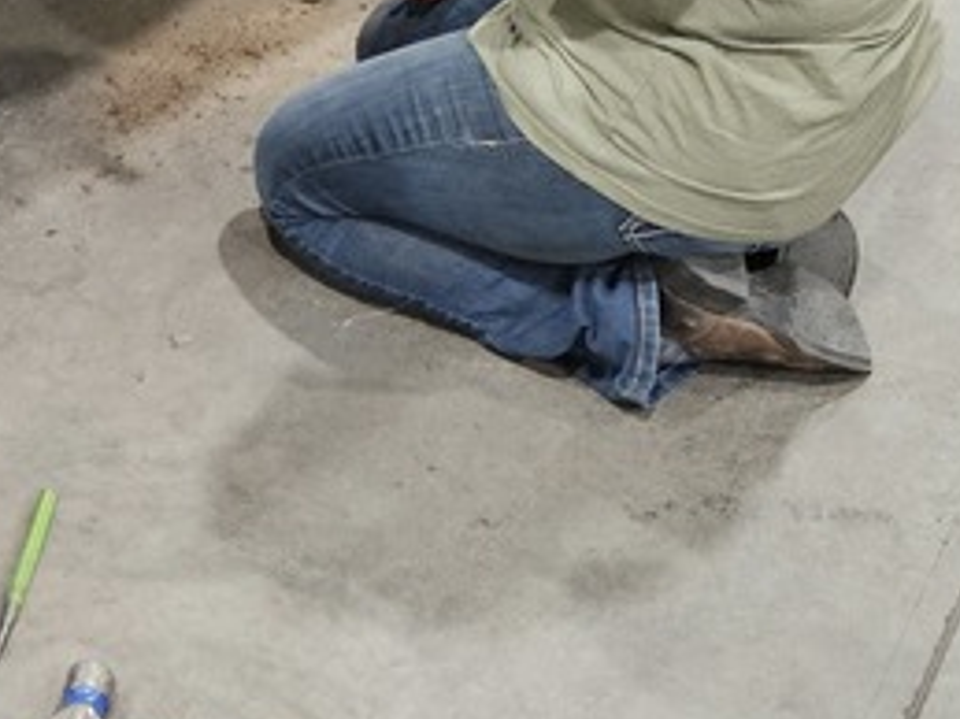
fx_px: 2523
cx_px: 182
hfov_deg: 21.3
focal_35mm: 91
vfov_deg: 15.5
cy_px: -193
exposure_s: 1/120
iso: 1000
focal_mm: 5.4
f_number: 1.8
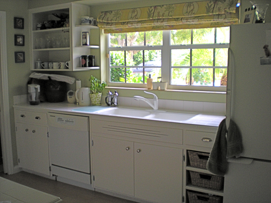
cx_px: 136
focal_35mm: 38
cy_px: 102
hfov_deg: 49.0
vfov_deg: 37.7
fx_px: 297
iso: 109
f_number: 3.1
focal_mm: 6.3
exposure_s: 1/84.5
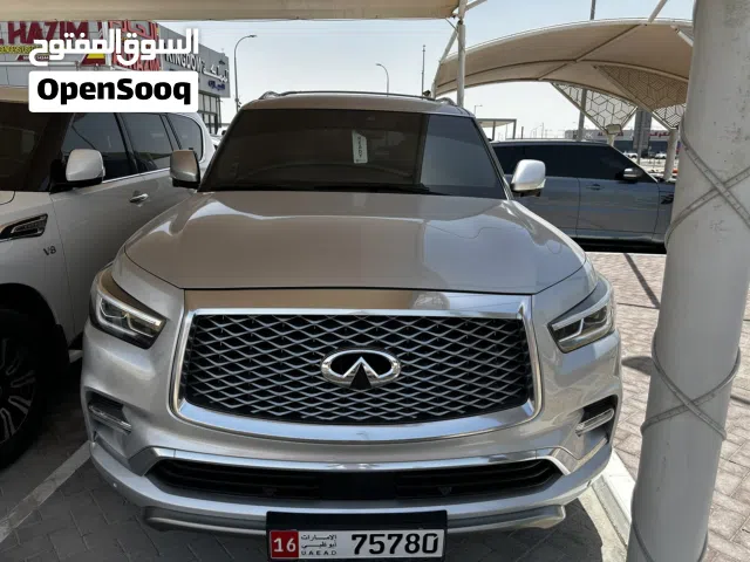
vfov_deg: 56.8
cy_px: 281
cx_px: 375
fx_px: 520
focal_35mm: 24
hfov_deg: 71.6
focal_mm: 6.86
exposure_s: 1/3356
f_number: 1.78
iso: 80
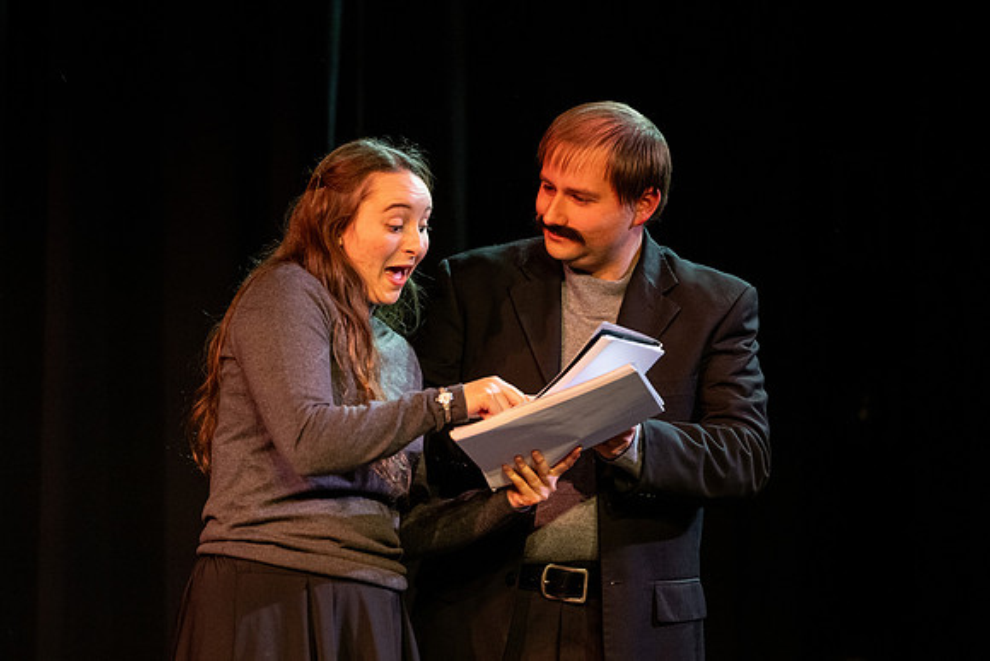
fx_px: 5732
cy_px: 340
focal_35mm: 208
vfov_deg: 6.6
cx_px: 453
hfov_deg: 9.9
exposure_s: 1/320
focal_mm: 180
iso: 3200
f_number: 3.2
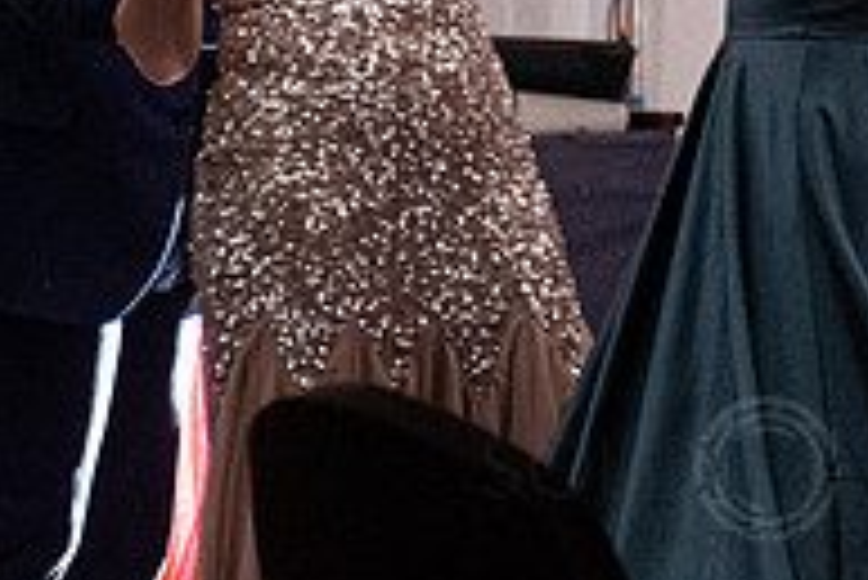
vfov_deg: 4.2
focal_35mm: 323
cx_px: 1578
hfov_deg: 6.2
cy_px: -437
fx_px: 7793
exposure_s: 1/30
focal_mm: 44.4
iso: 2000
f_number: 4
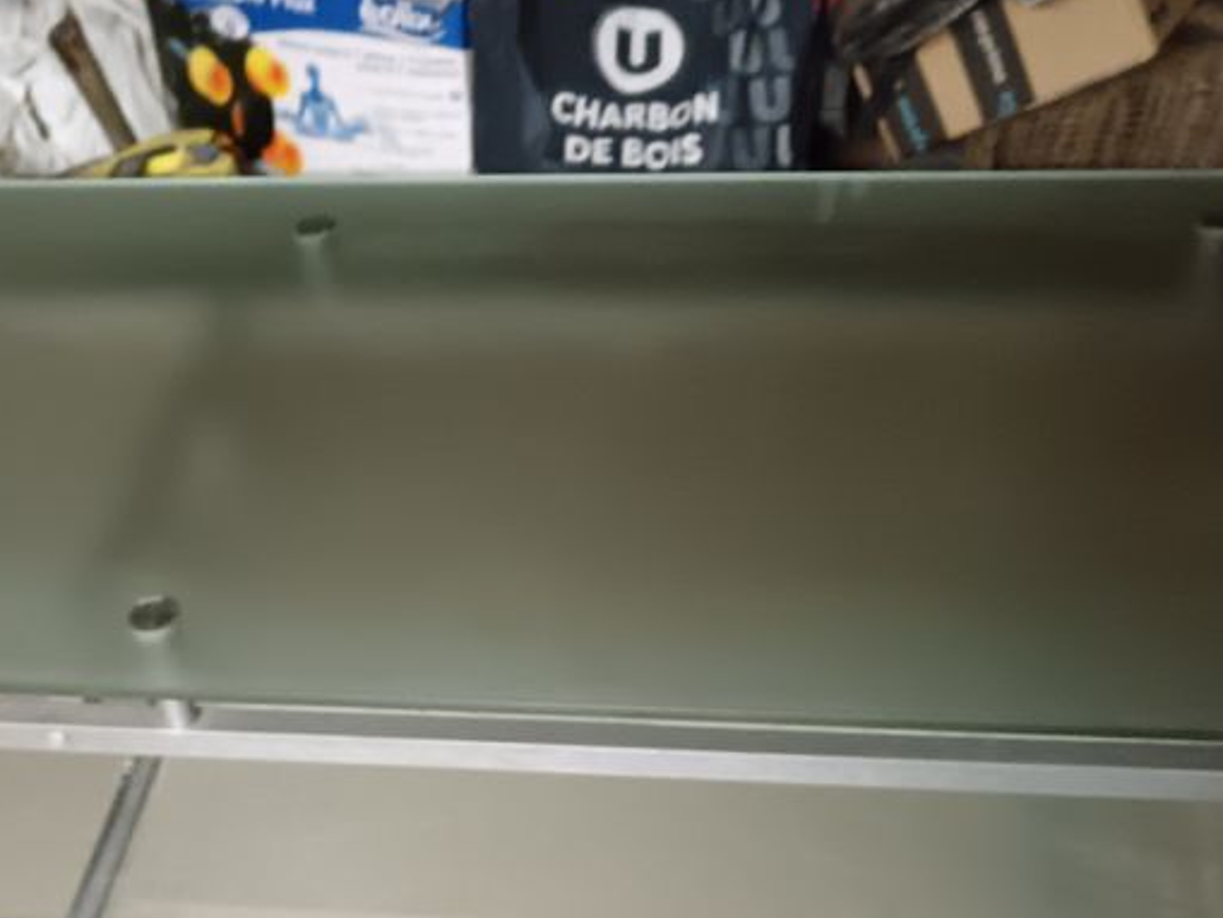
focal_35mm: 53
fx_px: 1873
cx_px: 488
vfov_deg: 27.2
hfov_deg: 36.0
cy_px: 685
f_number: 1.9
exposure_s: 1/25
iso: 5244
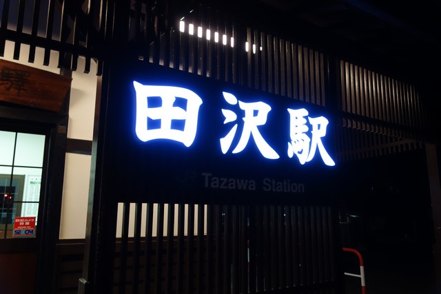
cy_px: 147
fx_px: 343
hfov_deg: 65.5
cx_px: 220
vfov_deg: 46.4
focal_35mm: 28
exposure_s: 1/100
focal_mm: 10.4
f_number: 1.8
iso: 800
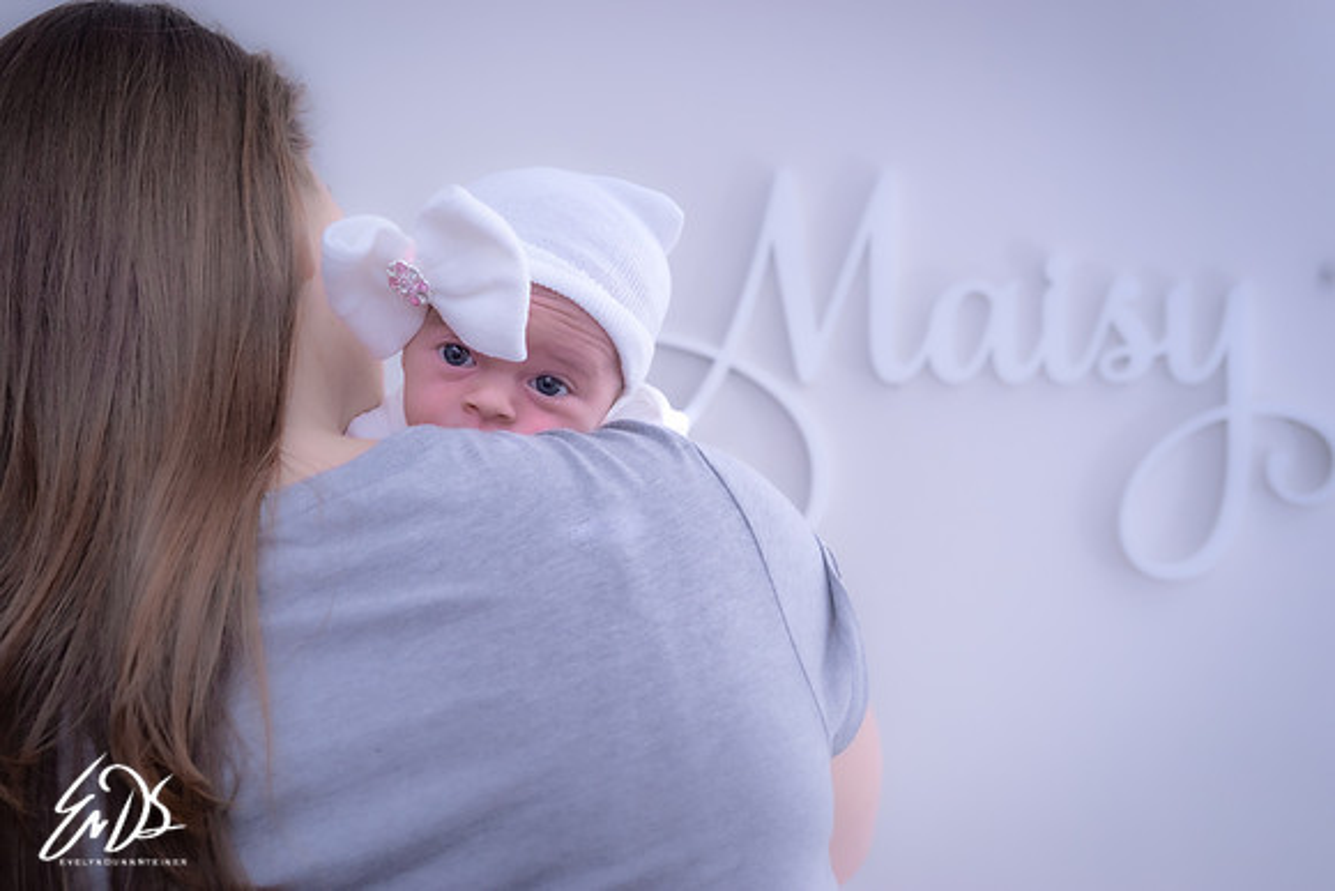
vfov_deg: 27.0
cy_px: 446
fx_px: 1855
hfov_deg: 39.6
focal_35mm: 50
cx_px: 668
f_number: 5.6
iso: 1600
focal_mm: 50
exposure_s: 1/125
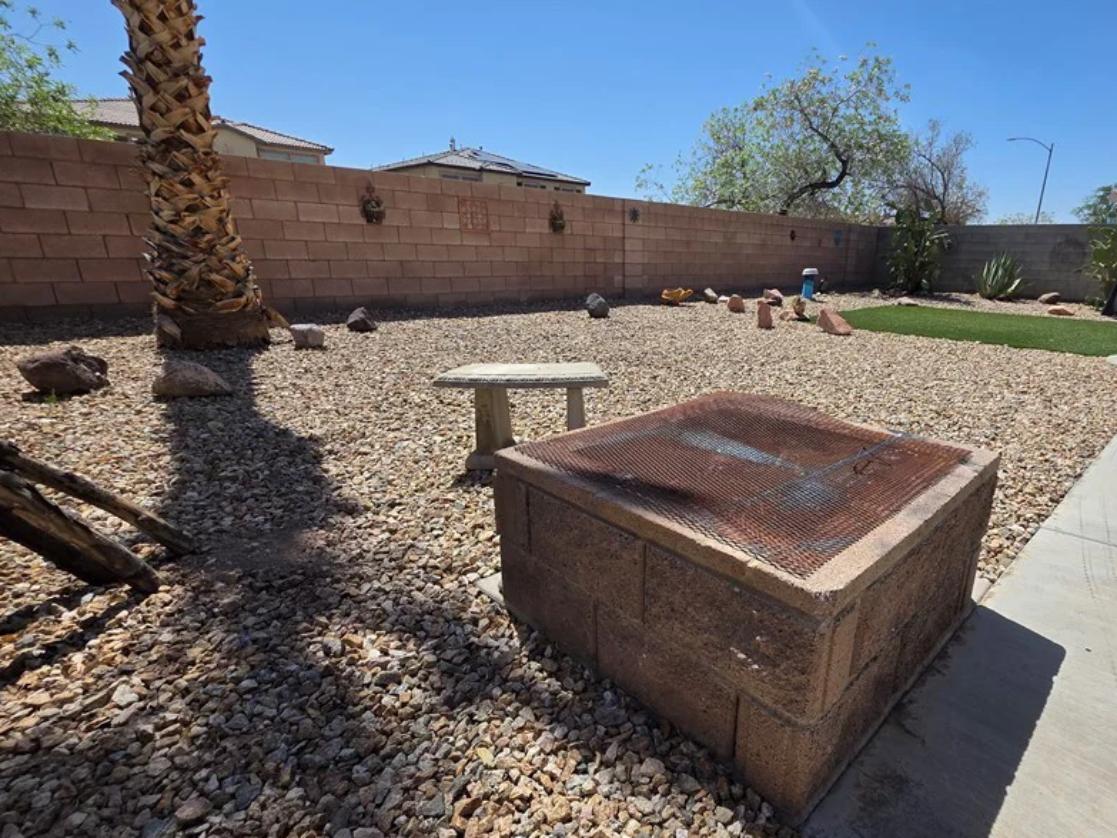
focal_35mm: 17
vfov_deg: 74.6
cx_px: 676
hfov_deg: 89.7
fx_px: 548
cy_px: 447
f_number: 1.9
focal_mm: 2.2
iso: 40
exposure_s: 1/2657
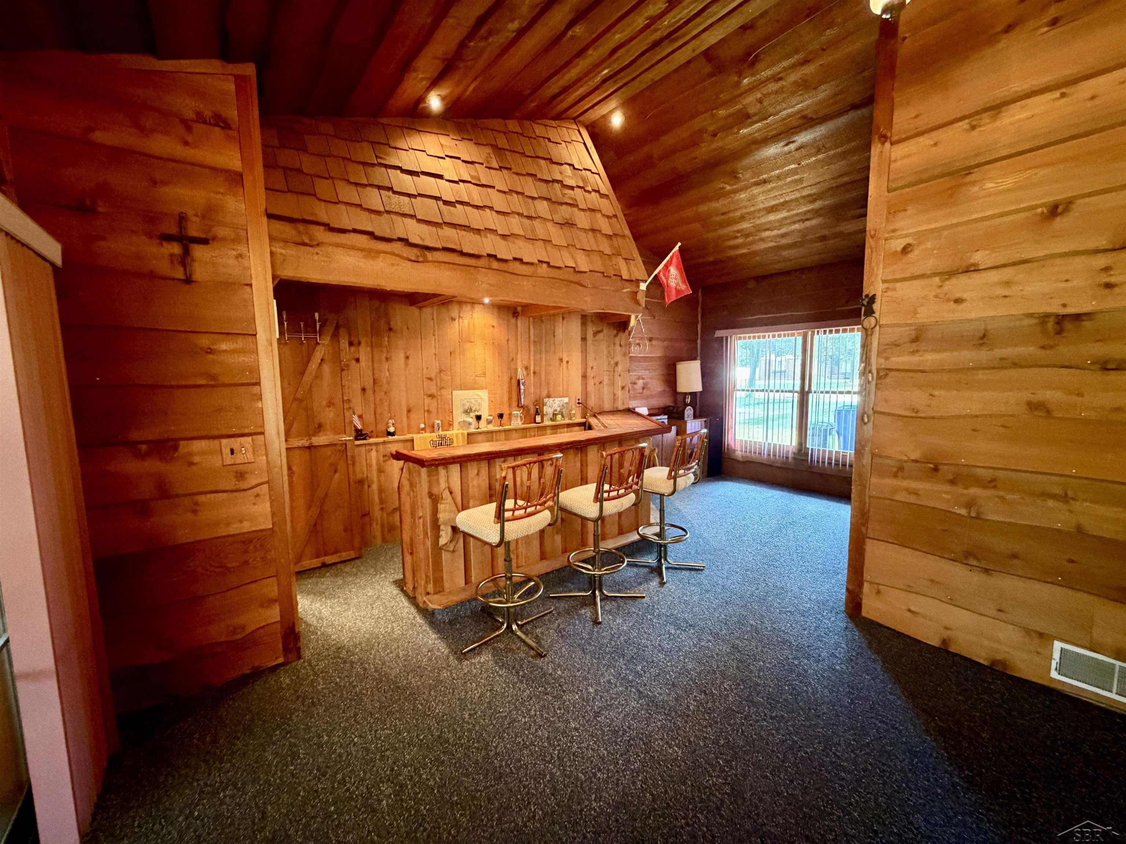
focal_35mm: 14
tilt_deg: -6.4
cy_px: 422
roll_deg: +1.4
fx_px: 455
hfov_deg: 102.1
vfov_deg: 85.7
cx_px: 563
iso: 1000
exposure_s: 1/40
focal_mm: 2.22
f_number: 2.2
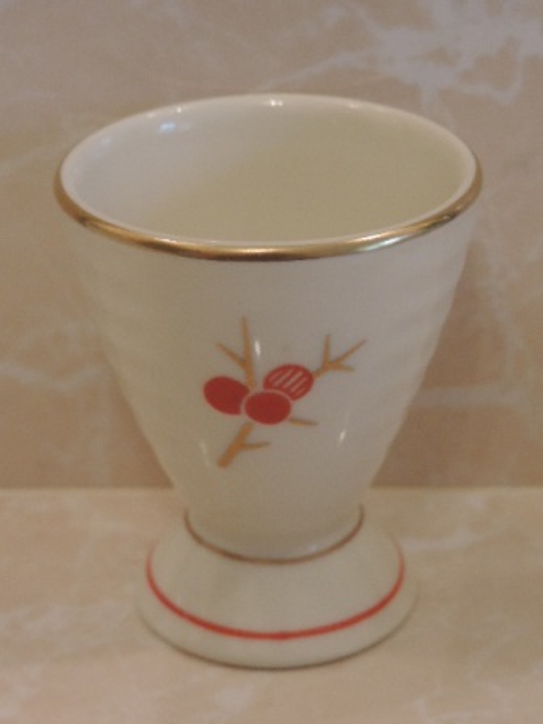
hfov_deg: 14.8
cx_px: 272
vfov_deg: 19.6
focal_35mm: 100
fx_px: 2092
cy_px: 362
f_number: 4.1
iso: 400
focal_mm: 17.8
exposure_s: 1/30
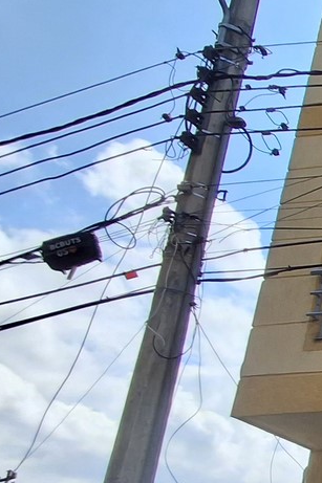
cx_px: 697
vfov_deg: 36.4
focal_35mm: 52
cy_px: 412
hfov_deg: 16.7
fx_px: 698
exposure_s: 1/1681
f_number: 2.2
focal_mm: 1.64
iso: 40
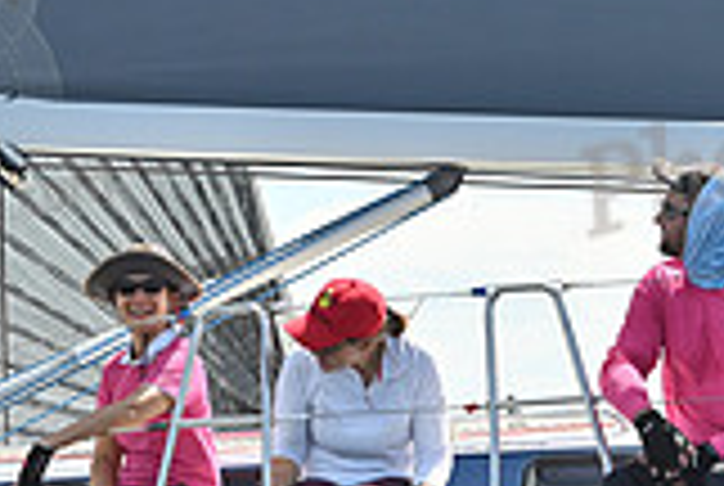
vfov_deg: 4.8
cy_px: 416
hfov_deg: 7.1
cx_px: 351
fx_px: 5803
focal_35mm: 288
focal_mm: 80
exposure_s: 1/1250
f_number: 5.6
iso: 250
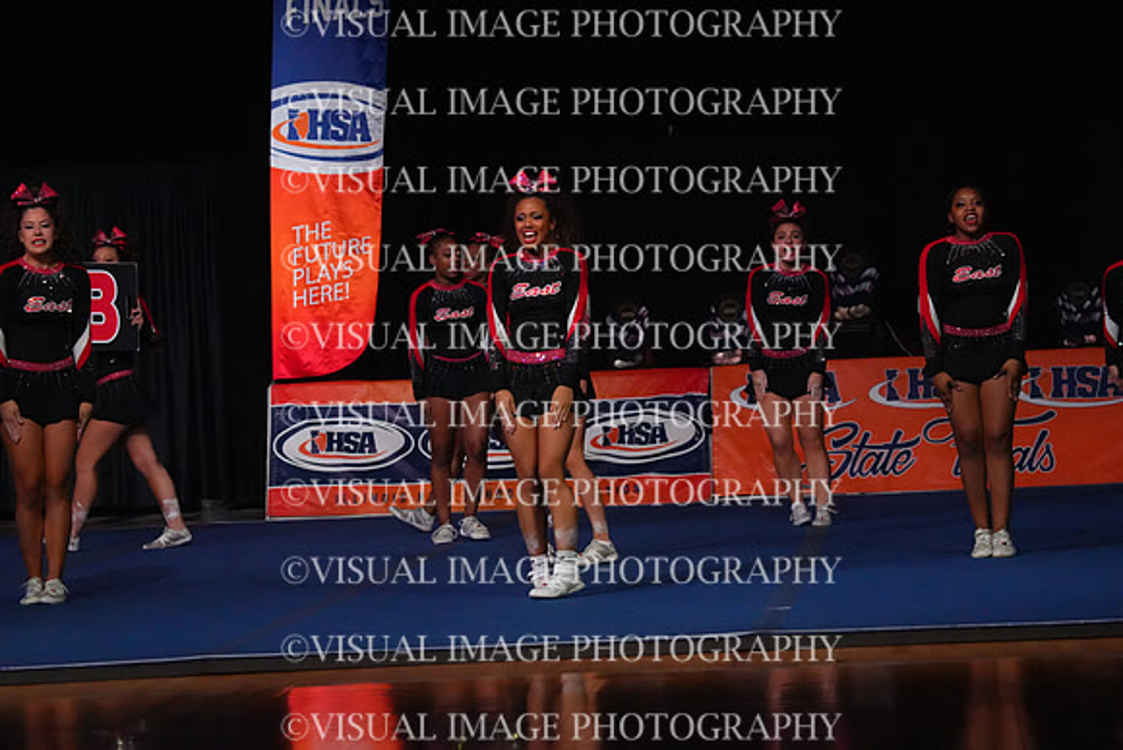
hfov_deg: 12.8
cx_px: 562
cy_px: 375
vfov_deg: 8.6
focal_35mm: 160
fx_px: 4992
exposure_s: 1/1250
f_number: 5.6
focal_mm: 160
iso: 16000
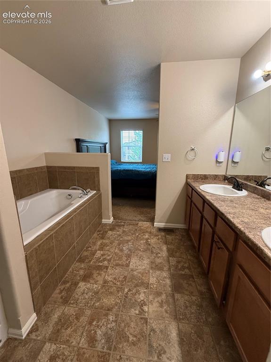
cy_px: 181
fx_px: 146
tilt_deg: -10.8
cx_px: 136
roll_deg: -0.6
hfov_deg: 85.6
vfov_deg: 102.1
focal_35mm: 14
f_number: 2.2
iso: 400
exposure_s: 1/120
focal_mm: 2.22
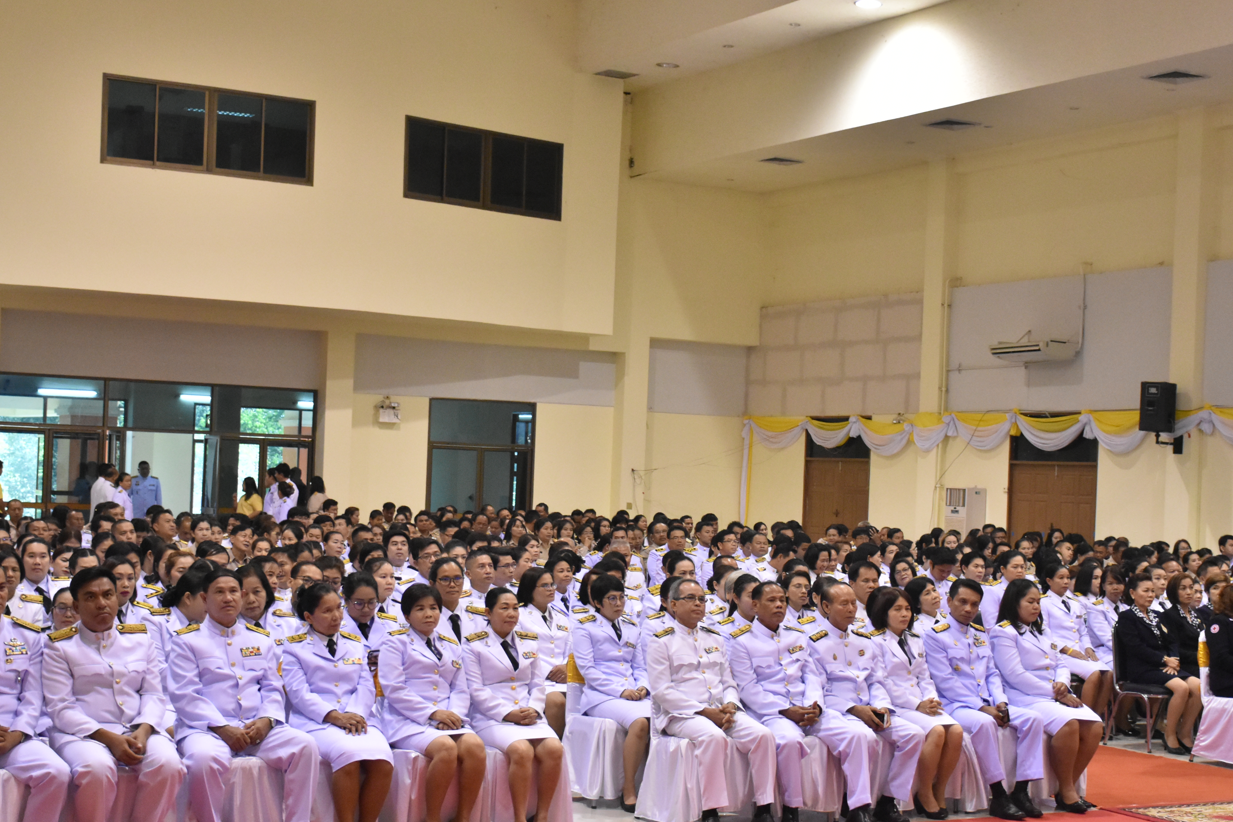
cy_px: 466
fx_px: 1952
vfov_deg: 23.8
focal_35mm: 57
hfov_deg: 35.0
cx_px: 686
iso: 2500
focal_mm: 32
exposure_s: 1/100
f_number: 5
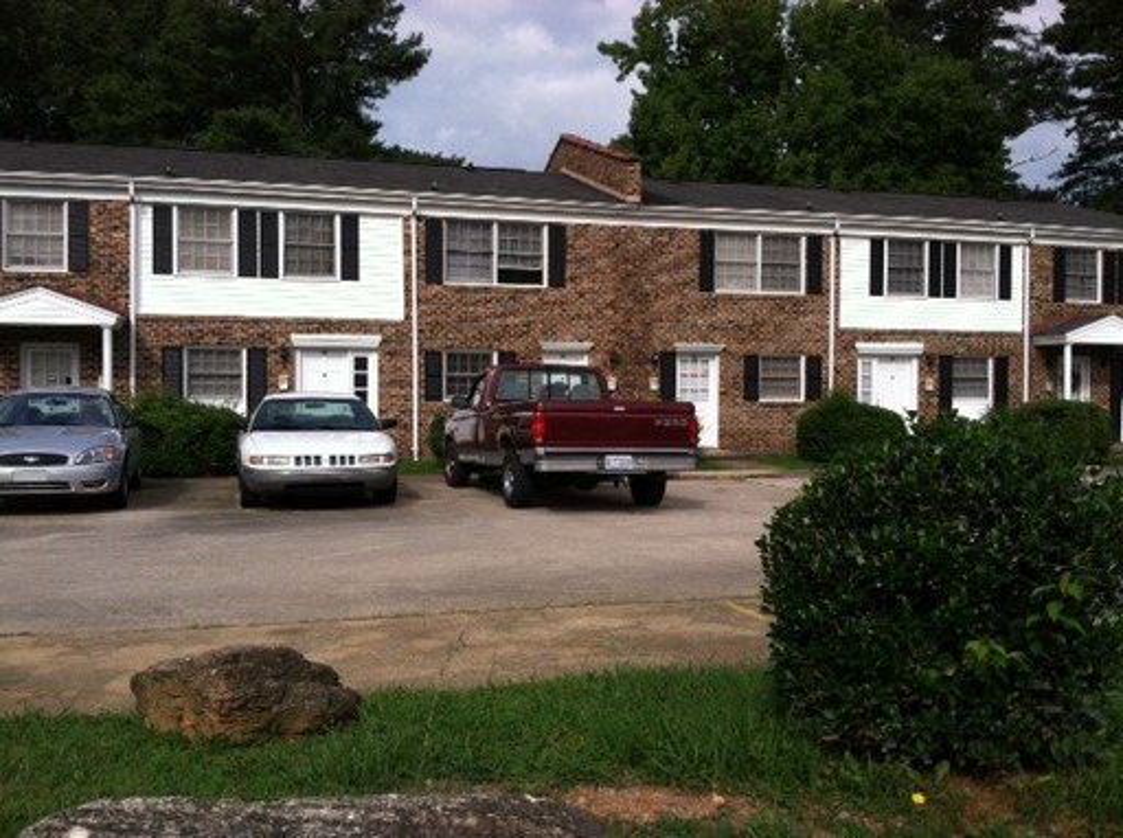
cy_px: 419
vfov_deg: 40.6
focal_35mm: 35
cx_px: 562
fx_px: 1133
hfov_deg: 52.7
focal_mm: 3.85
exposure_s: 1/1200
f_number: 2.8
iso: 80
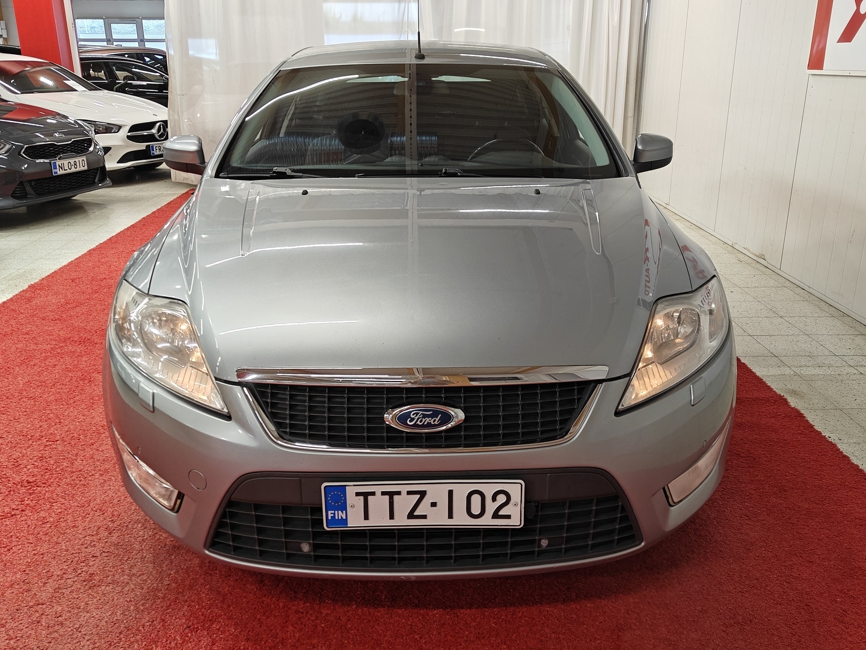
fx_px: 776
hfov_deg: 58.4
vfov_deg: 45.4
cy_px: 325
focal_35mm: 31
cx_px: 433
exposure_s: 1/89
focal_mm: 5.59
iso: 80
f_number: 1.8
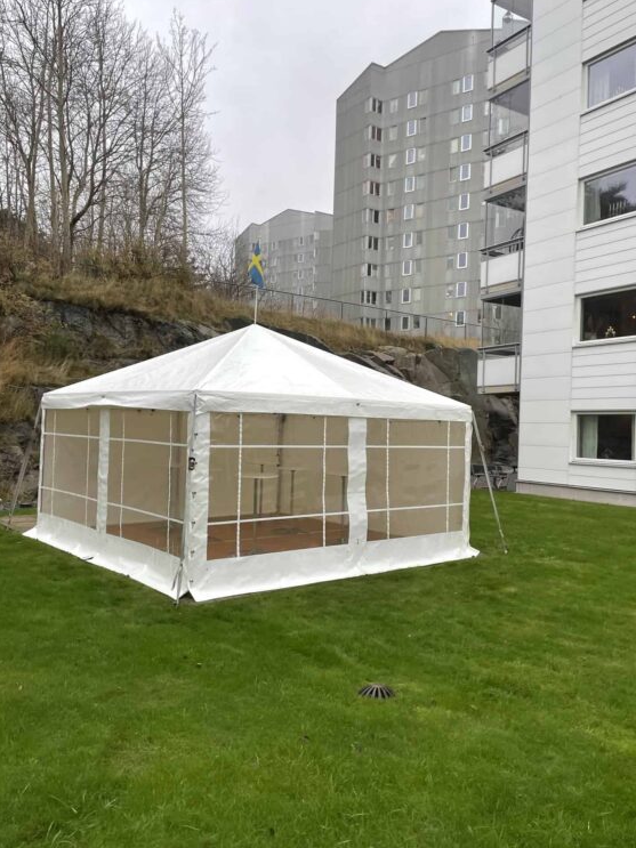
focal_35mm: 28
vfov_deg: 63.5
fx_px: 686
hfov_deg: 49.7
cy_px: 428
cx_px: 303
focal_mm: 4.2
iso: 64
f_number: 1.6
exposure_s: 1/121
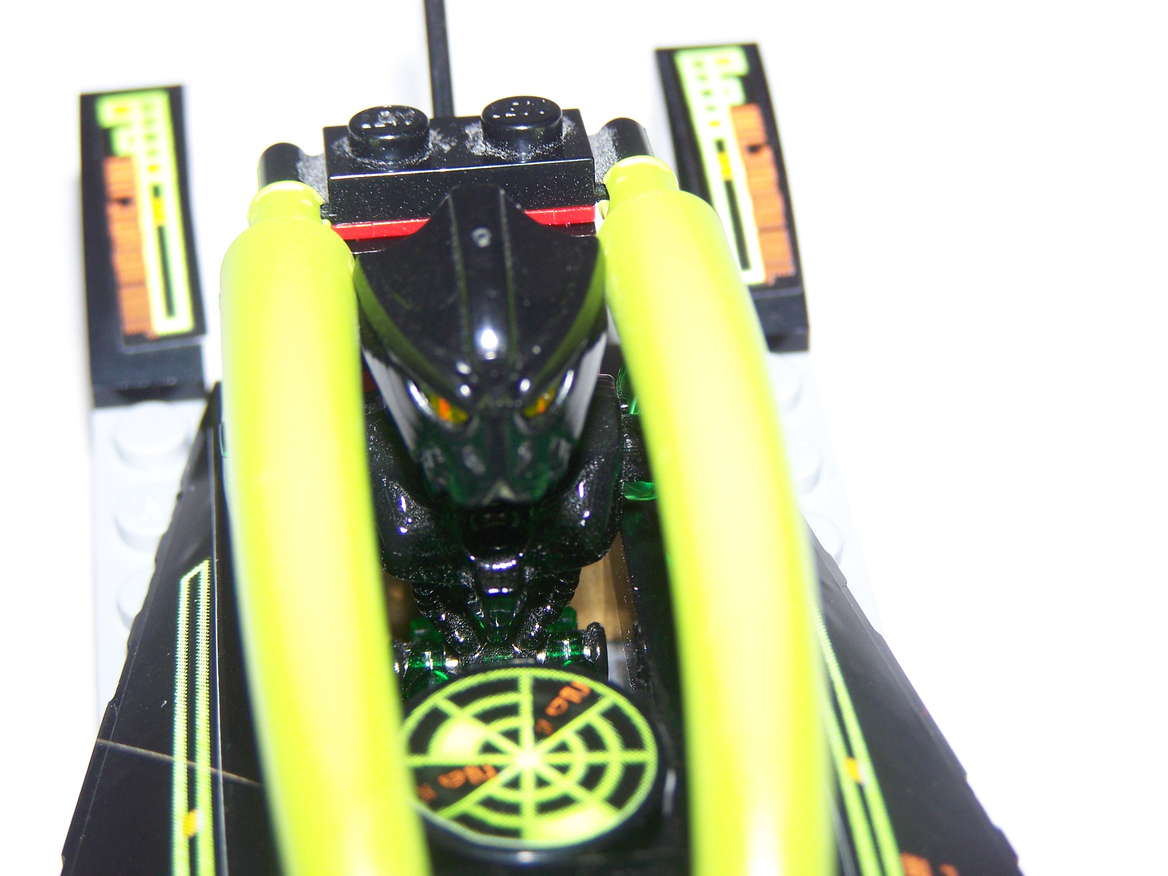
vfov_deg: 14.1
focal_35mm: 105
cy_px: 438
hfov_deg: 18.7
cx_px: 584
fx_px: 3543
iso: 80
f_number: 3.2
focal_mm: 17.5
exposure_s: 1/100
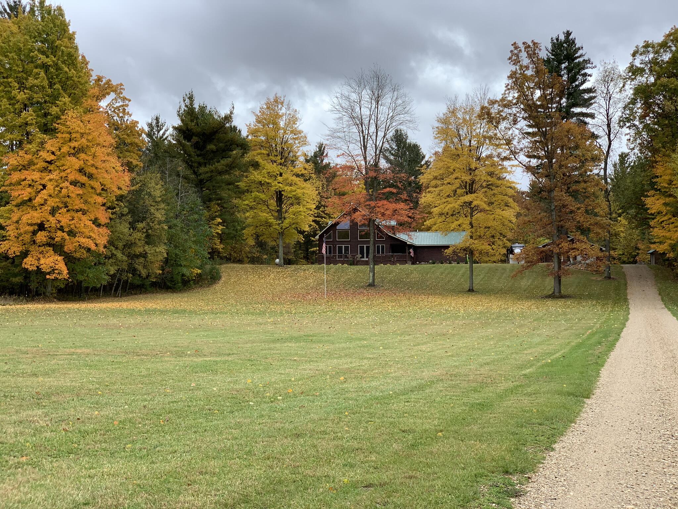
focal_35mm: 52
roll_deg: +0.5
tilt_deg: +1.2
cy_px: 254
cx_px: 339
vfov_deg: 28.0
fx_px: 1018
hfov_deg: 36.8
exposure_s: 1/243
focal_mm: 6
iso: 16
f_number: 2.4
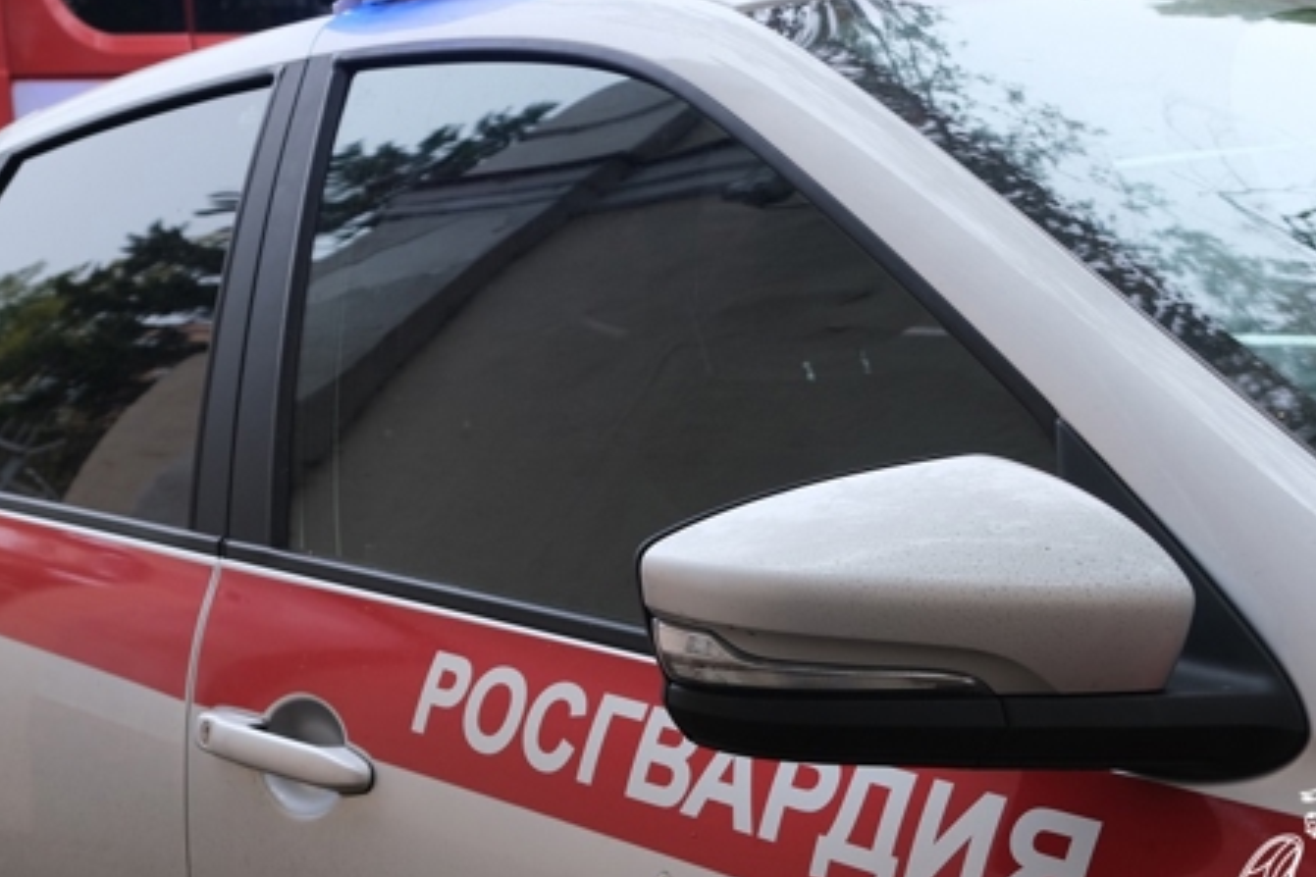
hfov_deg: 37.9
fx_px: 1901
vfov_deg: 26.0
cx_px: 475
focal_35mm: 52
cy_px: 365
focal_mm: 20.5
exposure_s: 1/105
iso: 320
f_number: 4
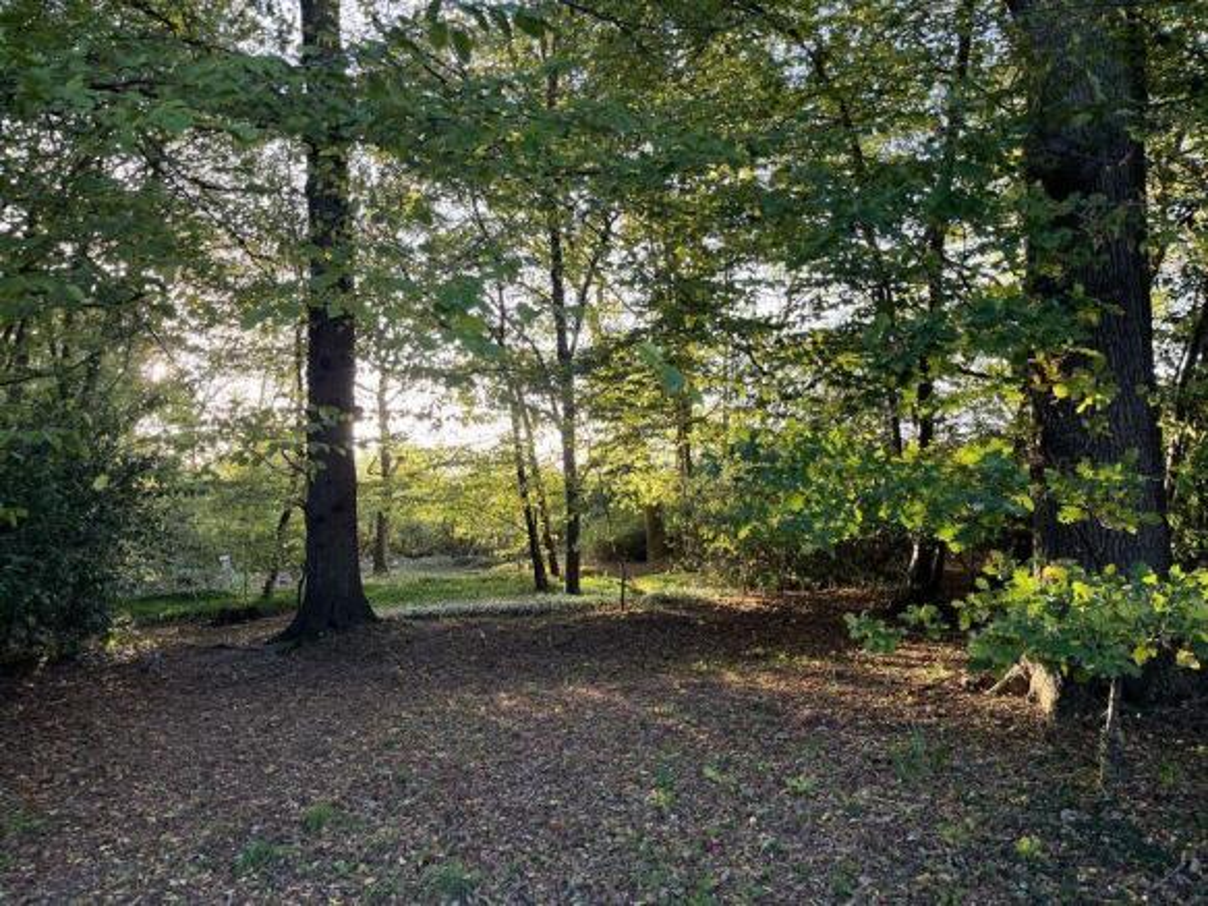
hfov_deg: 67.3
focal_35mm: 26
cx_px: 604
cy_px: 453
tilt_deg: +3.0
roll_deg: +0.0
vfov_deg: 53.0
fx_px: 907
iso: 80
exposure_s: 1/121
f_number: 1.6
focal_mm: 5.1
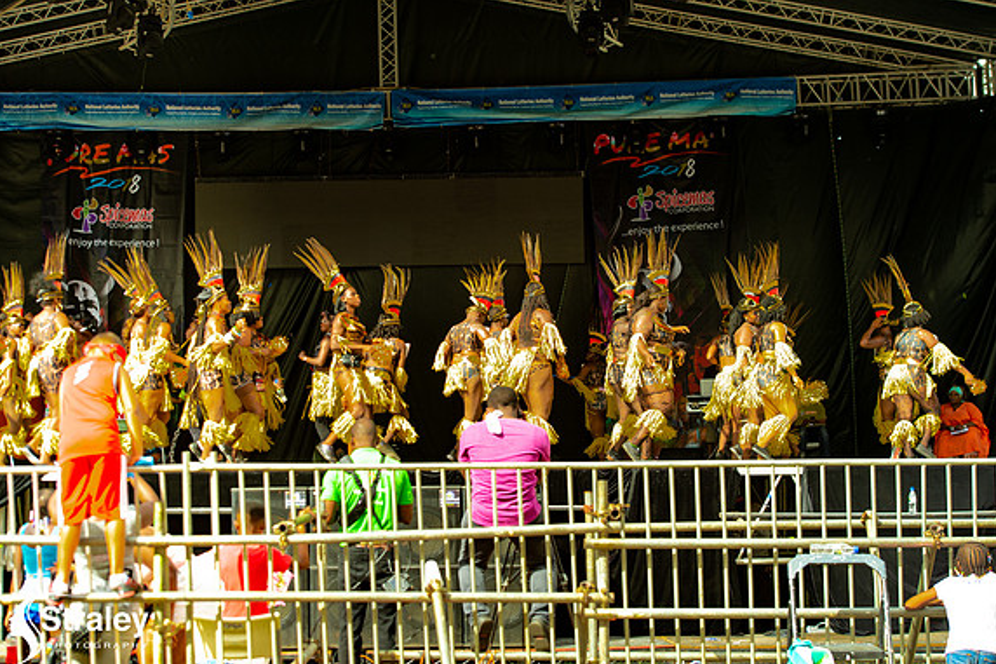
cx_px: 498
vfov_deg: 19.2
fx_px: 1964
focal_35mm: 71
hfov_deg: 28.5
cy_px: 335
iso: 160
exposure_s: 1/200
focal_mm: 70
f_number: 5.6
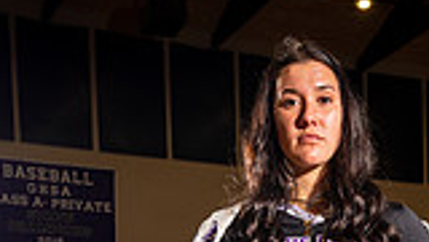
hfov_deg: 21.1
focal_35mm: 100
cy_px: 549
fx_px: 1138
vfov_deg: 10.6
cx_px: 346
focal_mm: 34
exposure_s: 1/125
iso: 200
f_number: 8
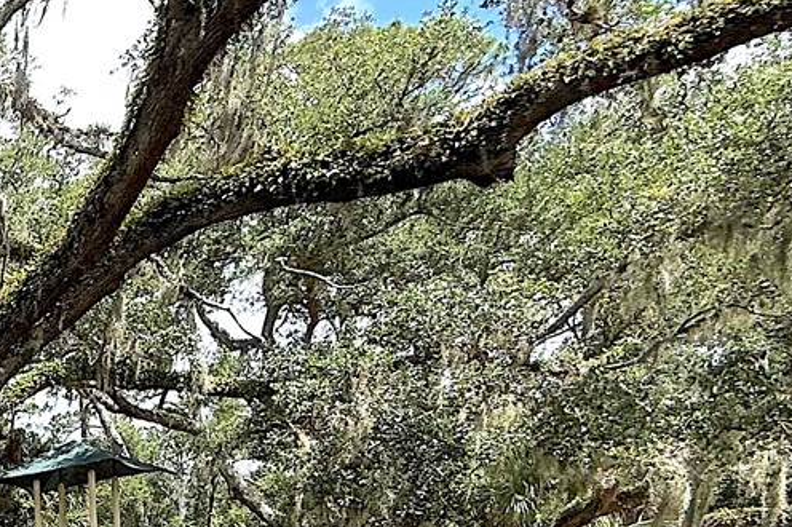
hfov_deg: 28.6
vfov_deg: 25.4
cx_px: -374
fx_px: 1033
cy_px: 648
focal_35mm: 47
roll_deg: +2.5
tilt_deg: +0.0
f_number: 2.2
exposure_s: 1/1050
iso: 64
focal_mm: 2.22
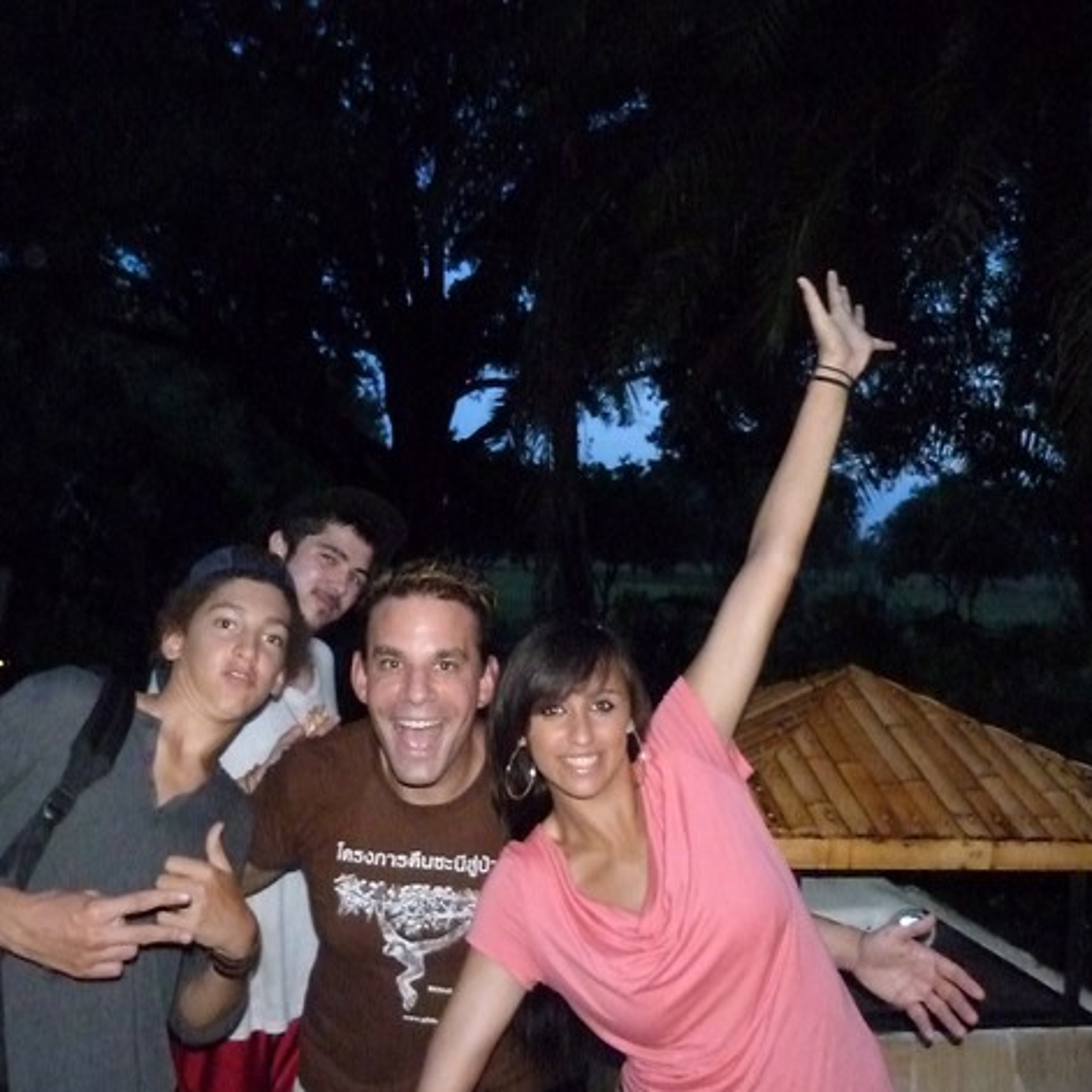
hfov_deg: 53.5
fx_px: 1071
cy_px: 554
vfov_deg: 54.0
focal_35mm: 30
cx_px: 410
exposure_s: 1/30
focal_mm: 4.5
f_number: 2.8
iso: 1600
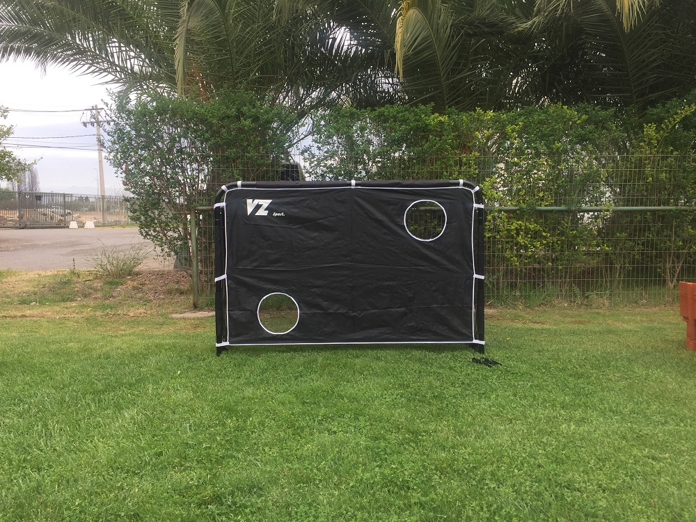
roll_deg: -0.4
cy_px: 261
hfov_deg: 61.7
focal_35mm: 29
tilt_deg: -2.7
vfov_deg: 48.2
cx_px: 348
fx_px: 583
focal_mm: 4.15
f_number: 2.2
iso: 32
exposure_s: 1/514
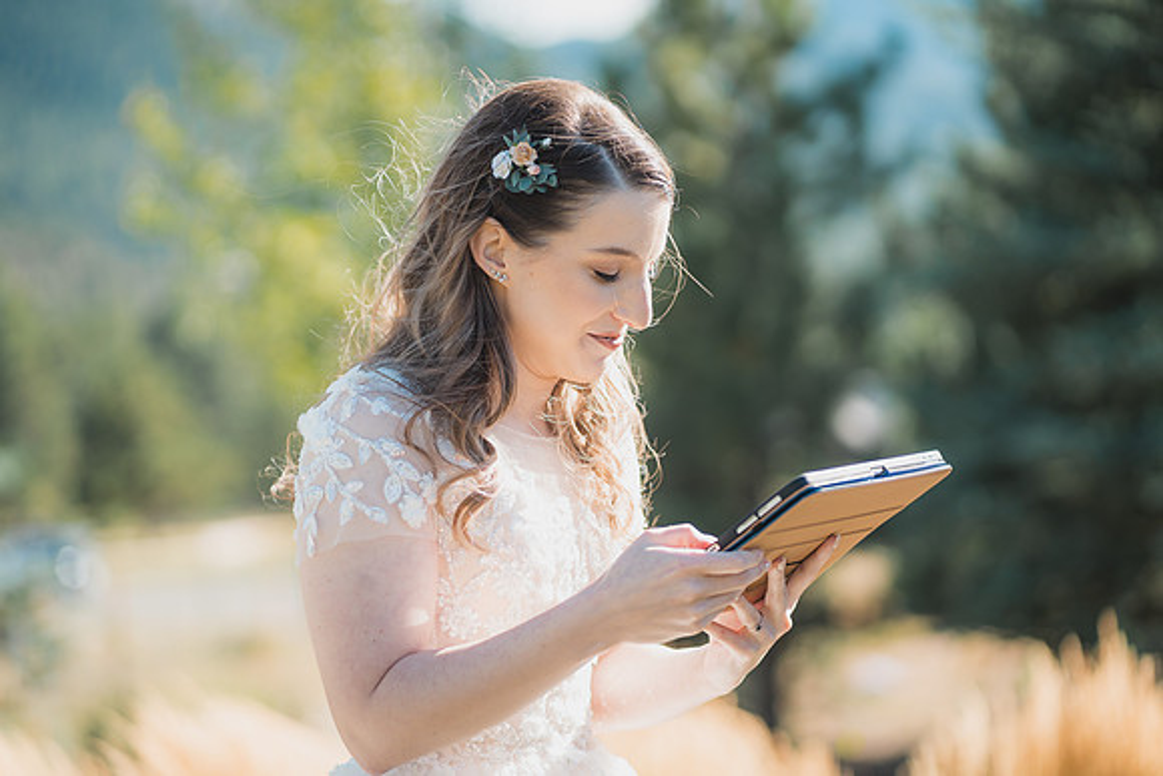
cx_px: 582
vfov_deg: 15.6
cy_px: 388
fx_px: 2841
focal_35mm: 88
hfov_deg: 23.1
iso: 200
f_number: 2.2
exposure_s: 1/1250
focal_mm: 85
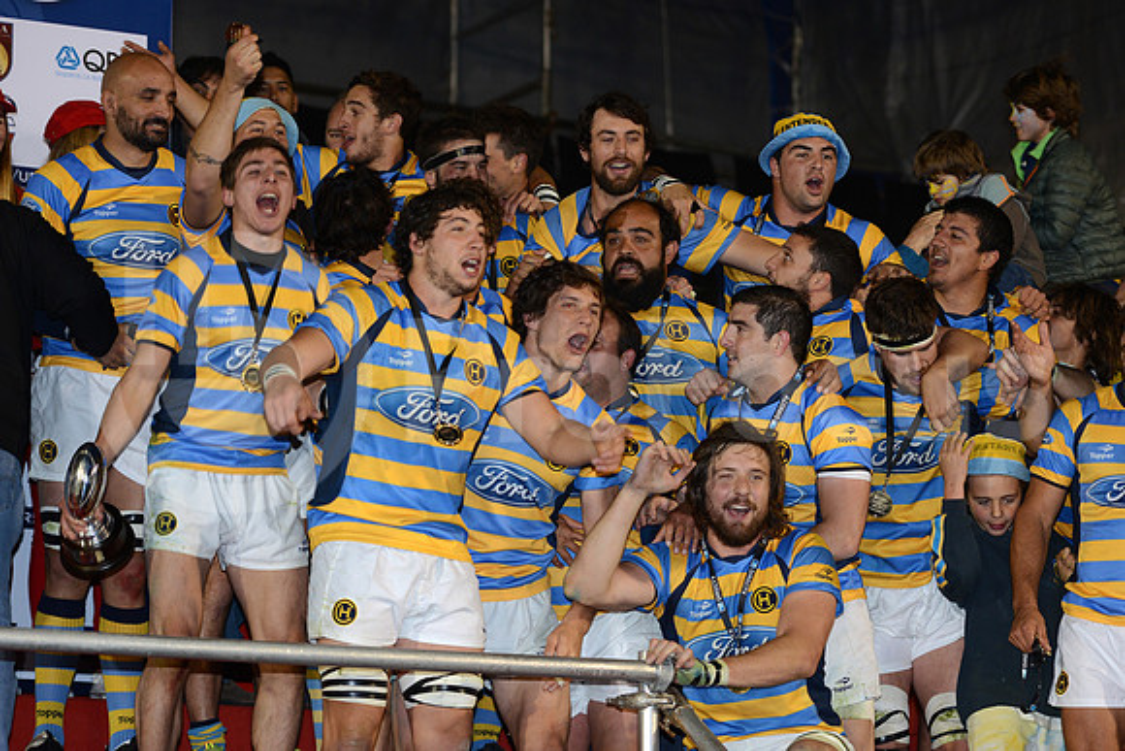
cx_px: 562
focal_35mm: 102
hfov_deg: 20.0
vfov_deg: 13.4
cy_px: 376
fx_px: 3188
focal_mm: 102
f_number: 2.8
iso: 800
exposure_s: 1/160
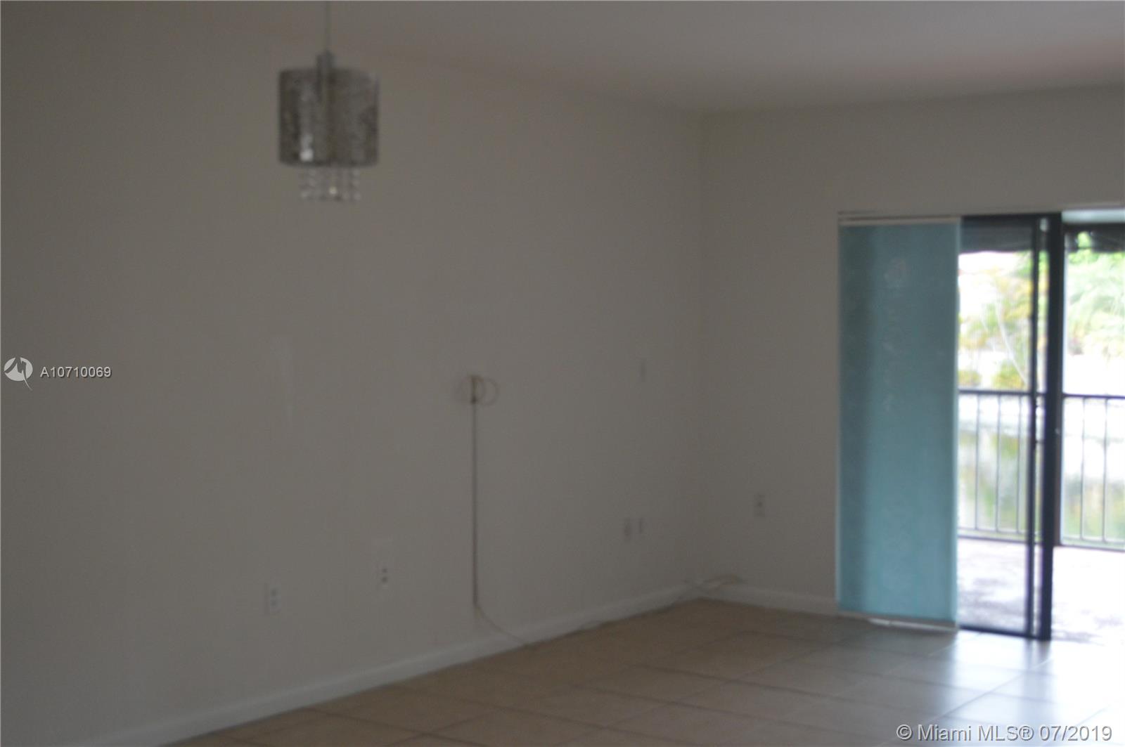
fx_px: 1592
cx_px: 562
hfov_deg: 38.9
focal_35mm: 51
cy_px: 374
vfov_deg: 26.4
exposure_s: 1/60
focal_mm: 34
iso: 800
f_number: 5
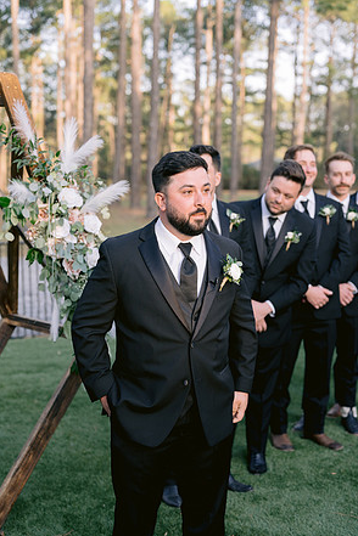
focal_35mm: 51
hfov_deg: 26.5
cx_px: 180
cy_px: 272
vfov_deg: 38.9
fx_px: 761
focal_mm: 50
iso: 400
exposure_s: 1/500
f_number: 2.8
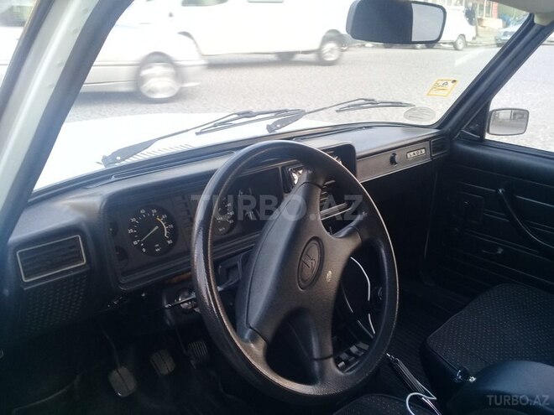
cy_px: 208
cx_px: 277
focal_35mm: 31
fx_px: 496
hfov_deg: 58.4
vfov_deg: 45.4
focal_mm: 3.3
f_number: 2.2
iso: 50
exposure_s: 1/33
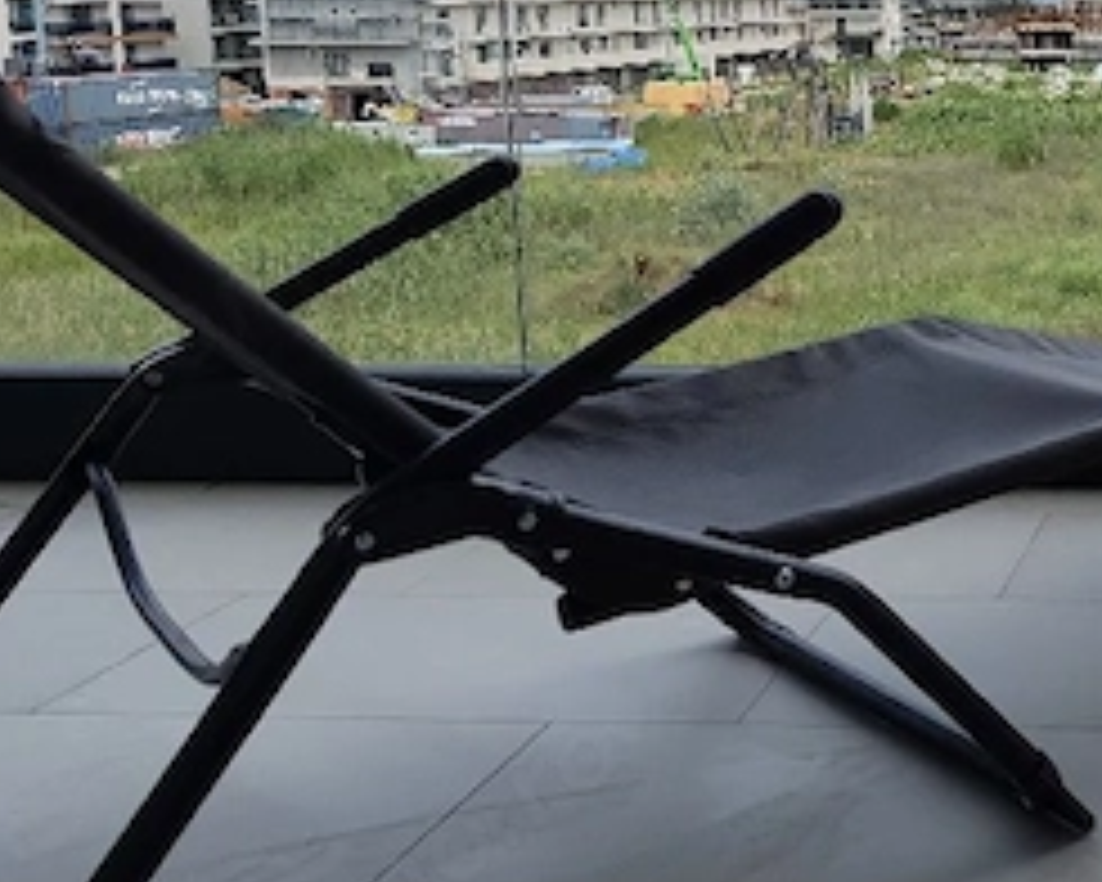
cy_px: 225
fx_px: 1794
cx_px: 1241
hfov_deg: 30.2
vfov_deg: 27.3
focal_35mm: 55
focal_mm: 6.07
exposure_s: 1/833
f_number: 1.7
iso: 50
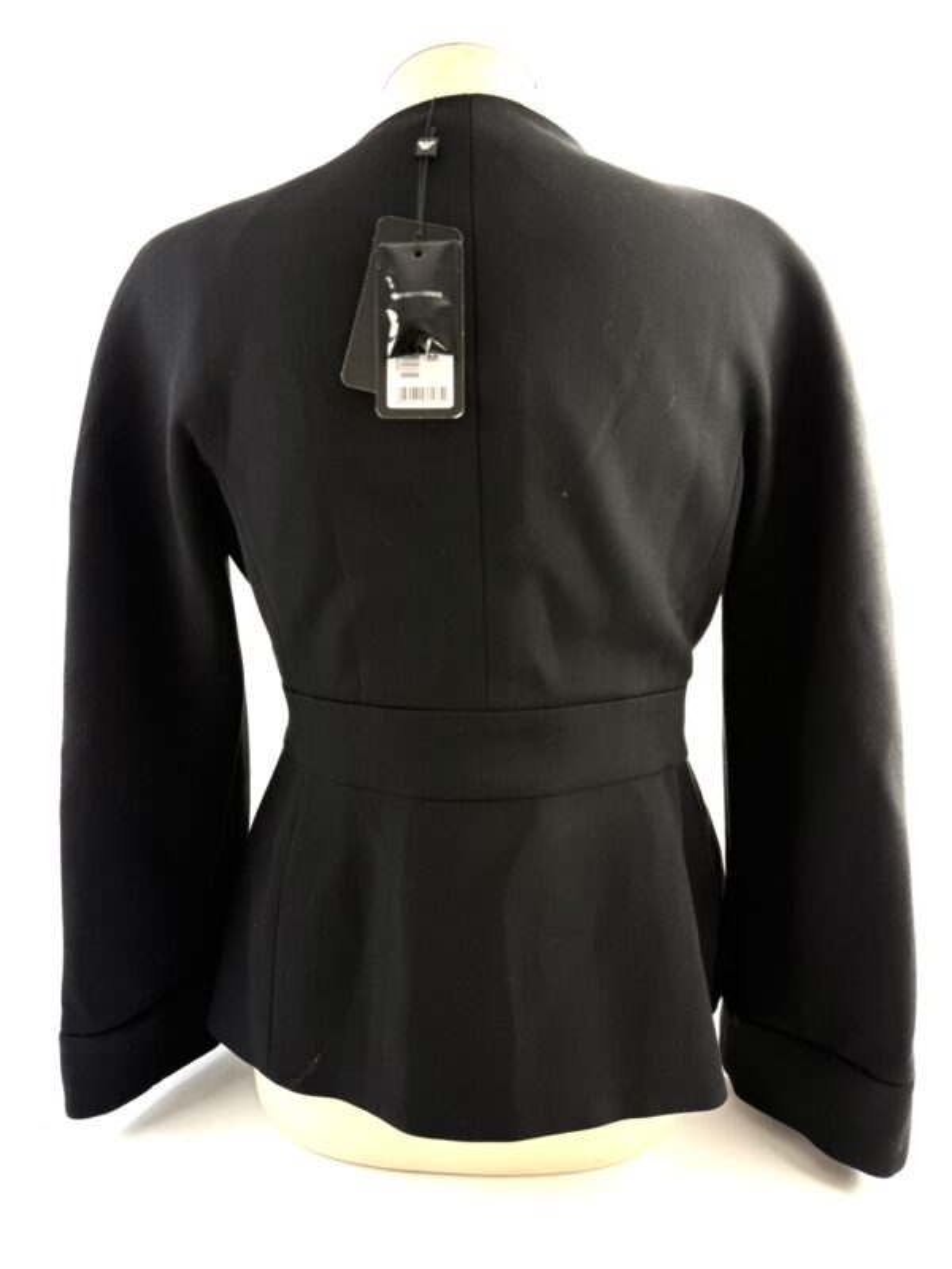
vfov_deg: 71.6
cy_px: 634
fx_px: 880
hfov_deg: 56.8
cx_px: 476
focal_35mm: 24
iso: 64
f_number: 1.78
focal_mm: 6.76
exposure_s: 1/121
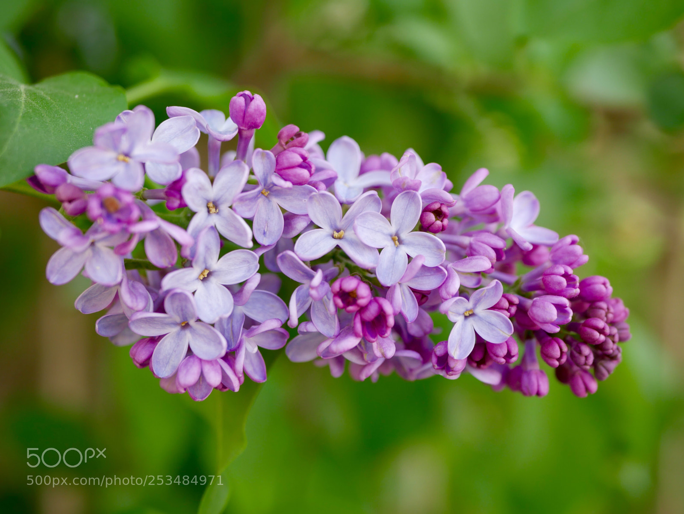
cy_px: 257
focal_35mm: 50
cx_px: 342
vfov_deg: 29.1
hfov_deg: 38.2
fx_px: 988
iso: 200
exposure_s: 1/320
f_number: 2.5
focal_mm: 25
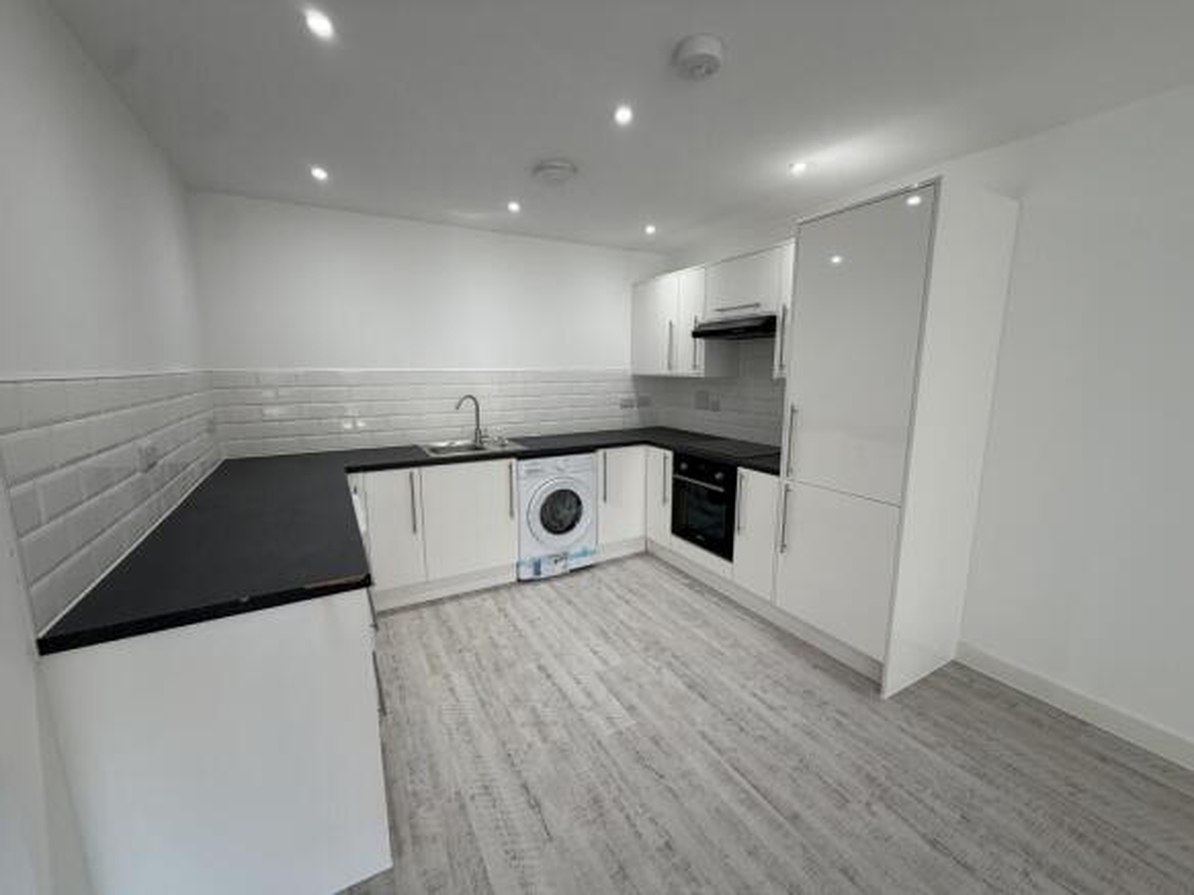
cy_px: 448
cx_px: 597
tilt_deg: -9.9
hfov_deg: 102.1
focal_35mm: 14
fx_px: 483
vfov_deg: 85.7
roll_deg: -0.4
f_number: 2.2
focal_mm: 2.22
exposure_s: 1/121
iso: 125
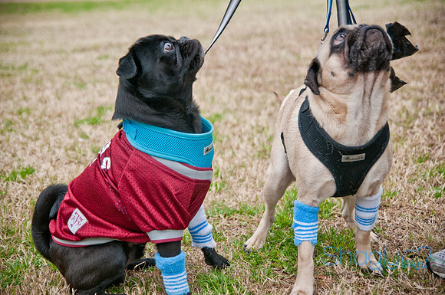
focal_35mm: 68
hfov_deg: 29.9
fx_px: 833
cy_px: 148
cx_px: 222
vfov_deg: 20.1
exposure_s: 1/1600
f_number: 2.8
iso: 500
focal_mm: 45
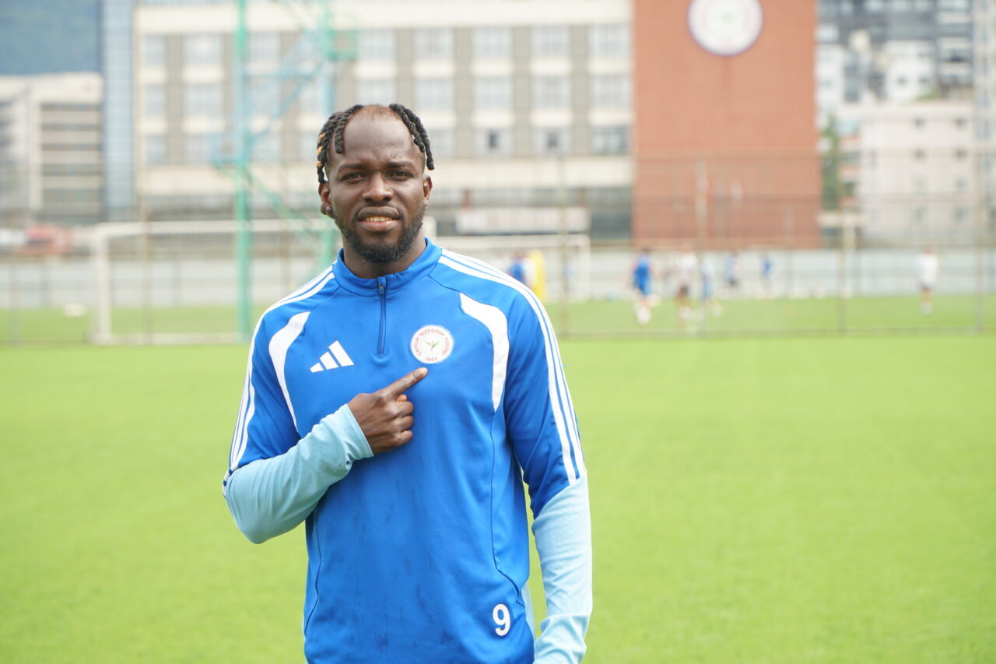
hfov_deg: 13.0
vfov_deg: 8.7
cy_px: 332
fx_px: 4357
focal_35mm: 158
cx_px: 498
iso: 125
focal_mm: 105
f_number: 5
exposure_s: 1/200
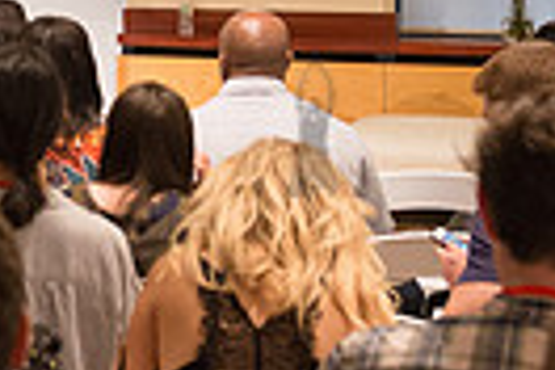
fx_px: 2297
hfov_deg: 13.1
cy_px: -82
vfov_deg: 9.1
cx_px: -231
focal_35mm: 149
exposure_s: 1/125
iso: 2500
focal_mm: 34
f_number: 4
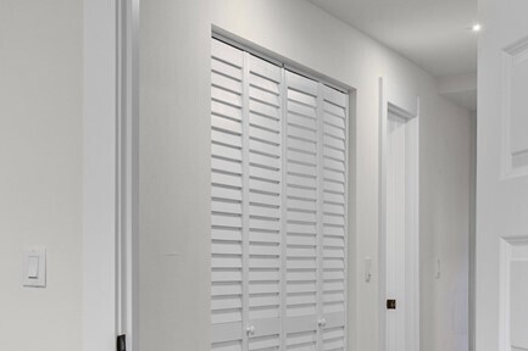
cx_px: -332
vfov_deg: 25.1
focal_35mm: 53
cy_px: 278
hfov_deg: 24.8
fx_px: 776
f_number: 10
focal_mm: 9
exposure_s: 1/1.67
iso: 100
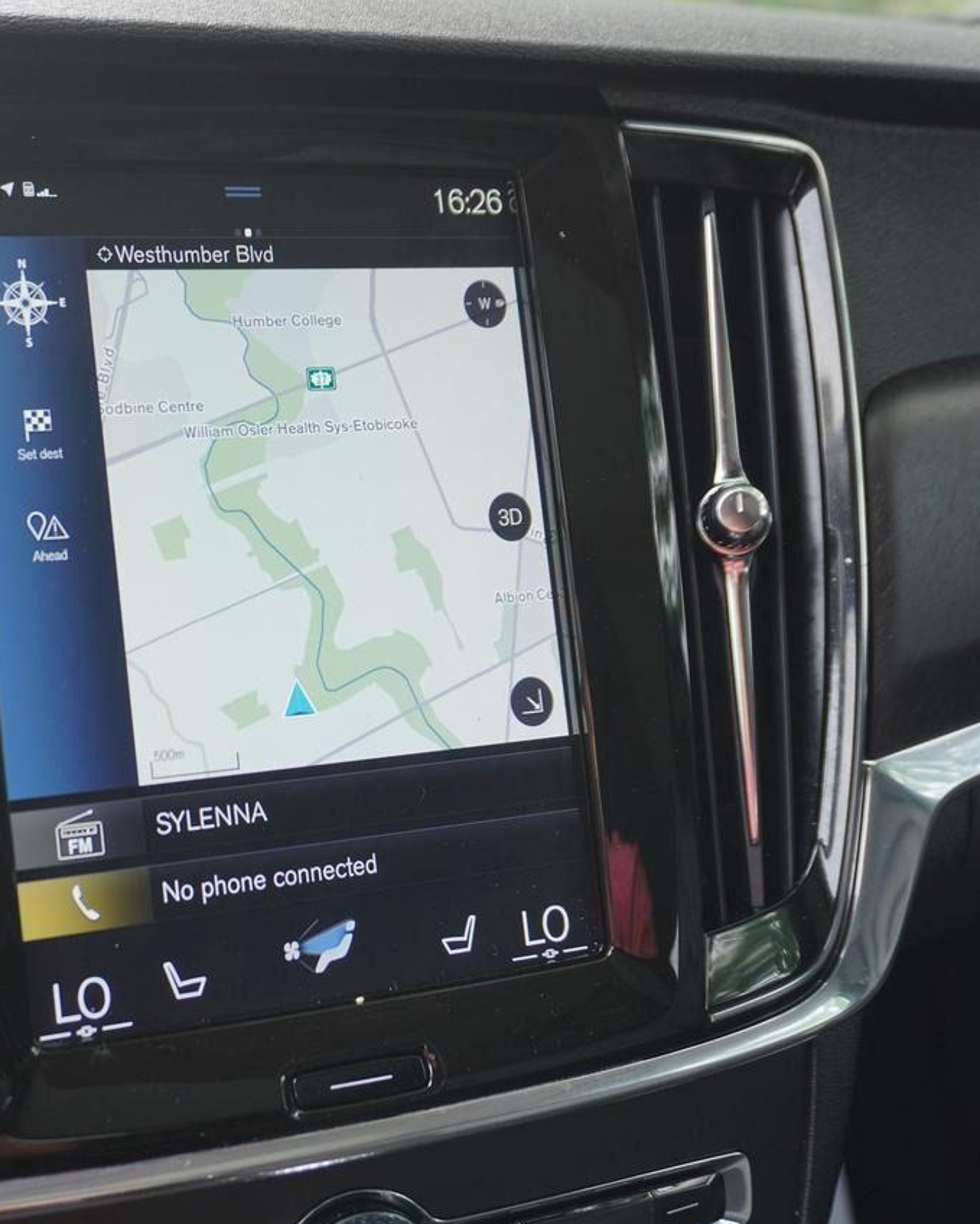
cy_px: 613
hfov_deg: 29.1
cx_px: 216
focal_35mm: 51
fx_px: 1848
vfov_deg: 36.6
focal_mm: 24
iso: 160
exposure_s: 1/60
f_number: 4.5
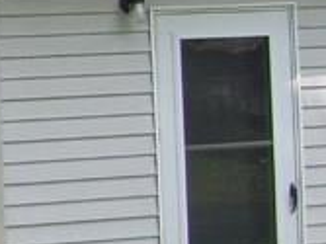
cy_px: -59
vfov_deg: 6.7
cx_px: -496
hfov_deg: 8.2
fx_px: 2080
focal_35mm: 221
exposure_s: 1/500
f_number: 2.7
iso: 80
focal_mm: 6
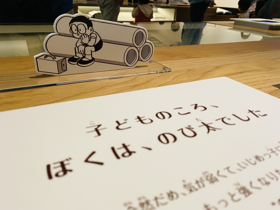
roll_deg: -2.9
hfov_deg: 67.3
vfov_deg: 53.1
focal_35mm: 26
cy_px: 105
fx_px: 210
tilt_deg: -27.5
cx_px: 140
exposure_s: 1/30
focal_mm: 4.25
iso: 500
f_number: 1.8
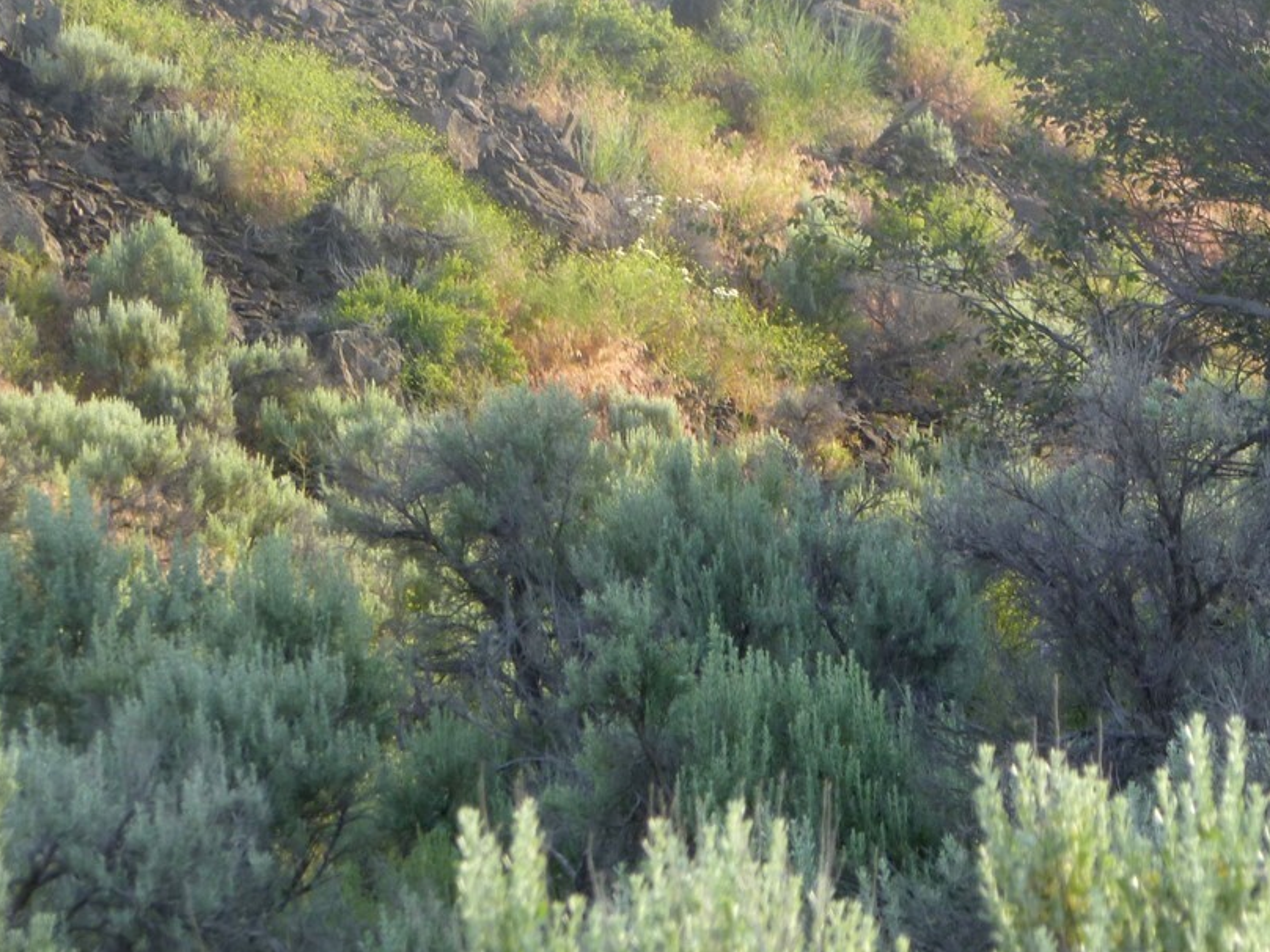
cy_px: 160
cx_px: 1072
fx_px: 7484
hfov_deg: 9.7
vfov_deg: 7.3
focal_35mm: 204
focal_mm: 18.3
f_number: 4.8
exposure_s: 1/50
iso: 80
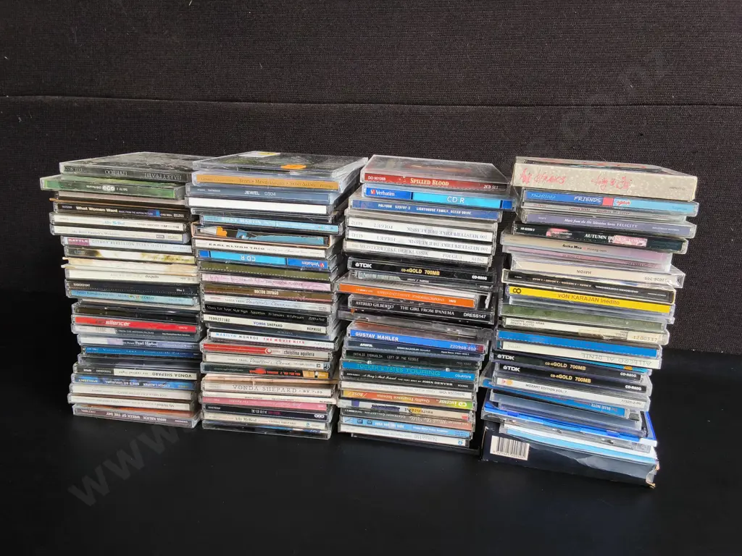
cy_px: 278
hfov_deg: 65.3
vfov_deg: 51.4
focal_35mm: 27
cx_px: 371
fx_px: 579
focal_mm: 2.87
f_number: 2
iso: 32
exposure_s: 1/100
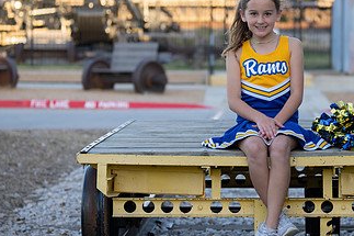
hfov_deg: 15.2
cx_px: 273
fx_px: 1317
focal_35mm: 134
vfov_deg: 10.2
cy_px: 109
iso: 125
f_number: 2.8
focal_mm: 70
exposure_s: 1/320
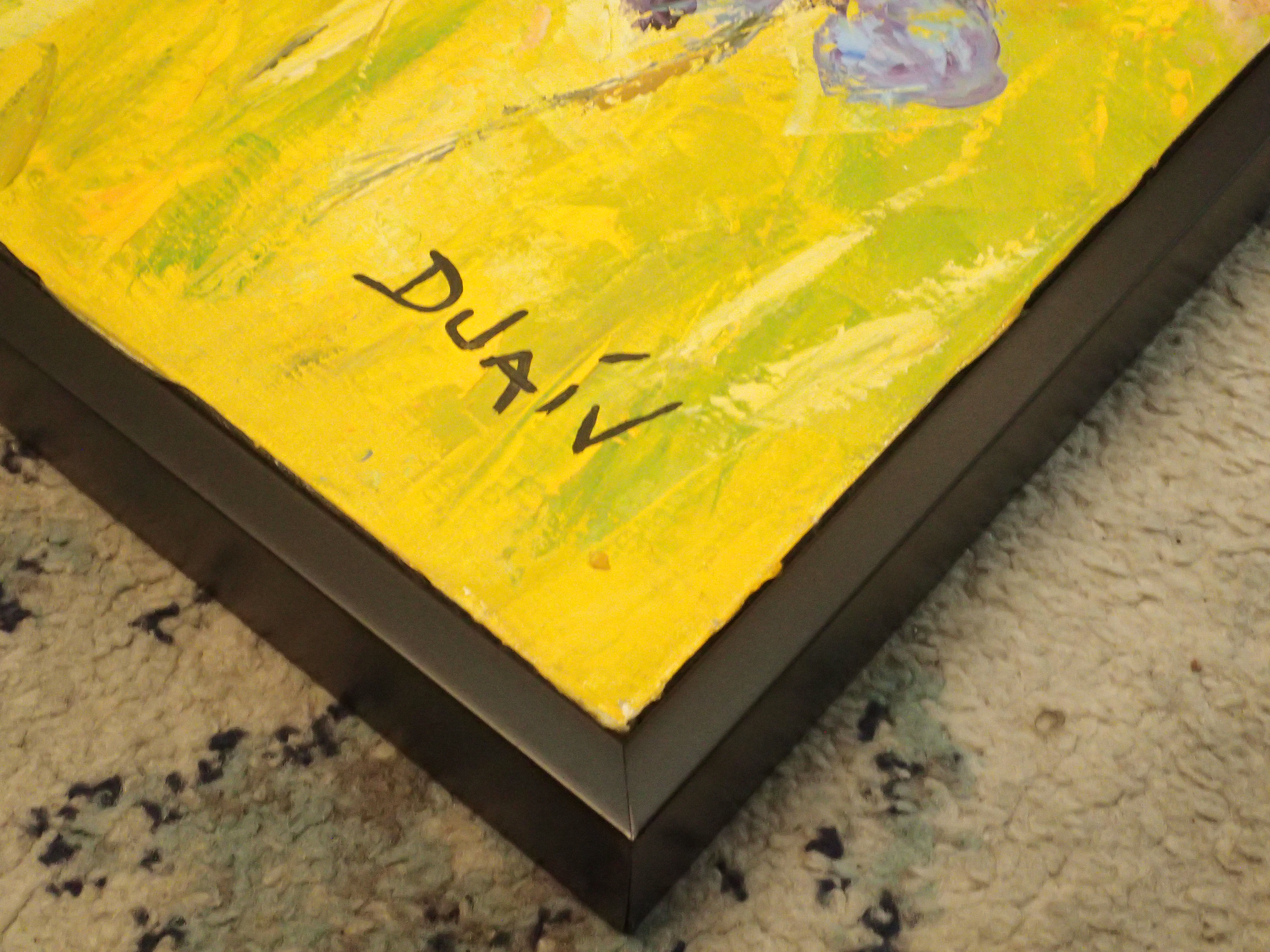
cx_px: 635
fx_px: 1798
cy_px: 476
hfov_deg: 38.9
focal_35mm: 49
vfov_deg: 29.7
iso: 800
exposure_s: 1/40
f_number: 3.2
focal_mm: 8.99
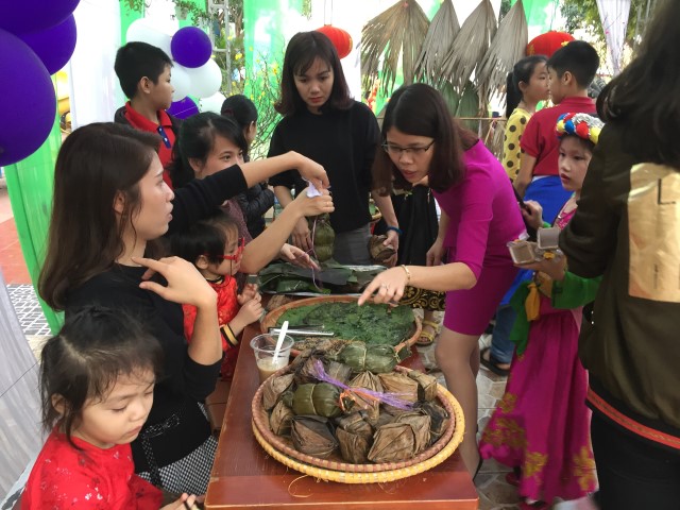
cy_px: 255
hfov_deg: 61.7
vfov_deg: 48.2
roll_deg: -1.5
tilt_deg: -18.4
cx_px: 340
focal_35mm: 29
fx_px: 570
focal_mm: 4.15
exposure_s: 1/33
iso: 100
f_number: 2.2
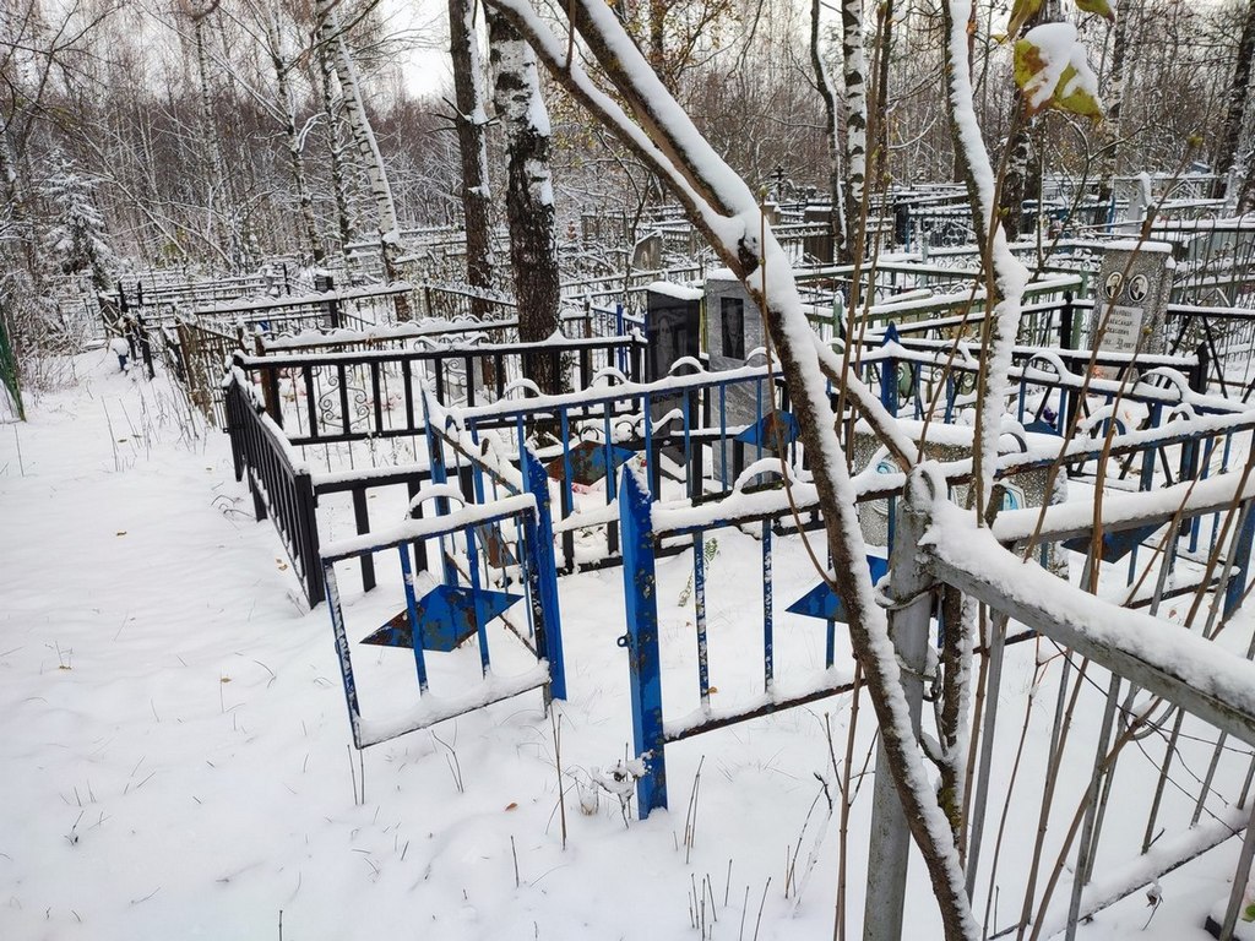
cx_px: 628
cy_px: 470
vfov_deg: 54.9
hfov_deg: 69.4
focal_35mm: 25
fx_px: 906
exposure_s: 1/100
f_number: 1.9
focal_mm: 6.04
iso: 80
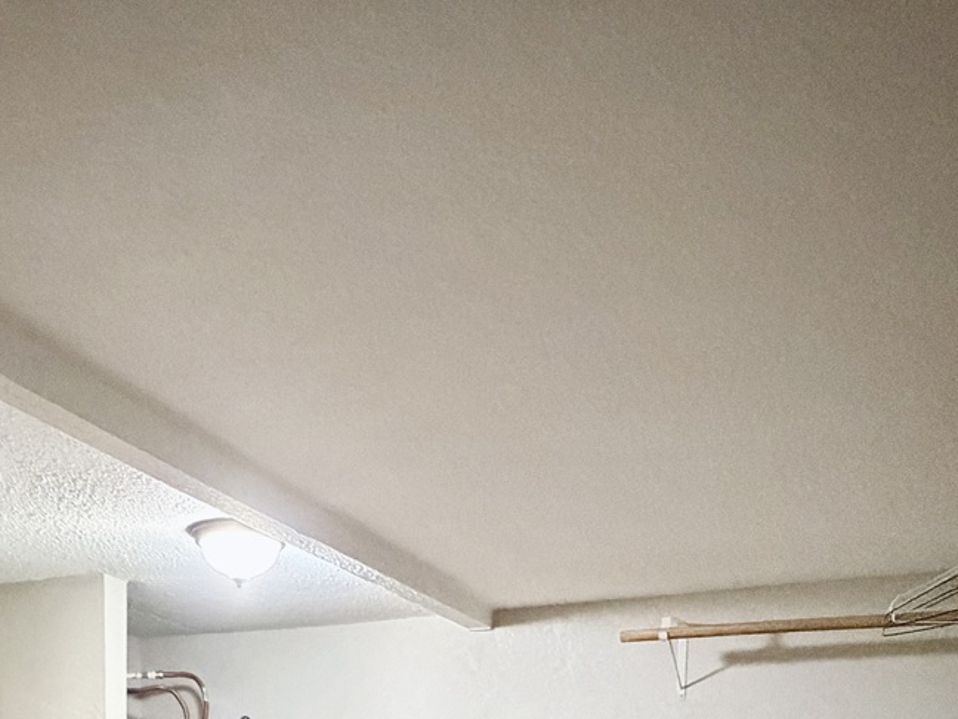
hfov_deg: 48.7
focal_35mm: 37
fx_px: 1024
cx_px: 274
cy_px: 924
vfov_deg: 30.7
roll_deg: -0.4
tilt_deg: -10.5
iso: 1600
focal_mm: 2.22
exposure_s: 1/40
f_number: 2.2
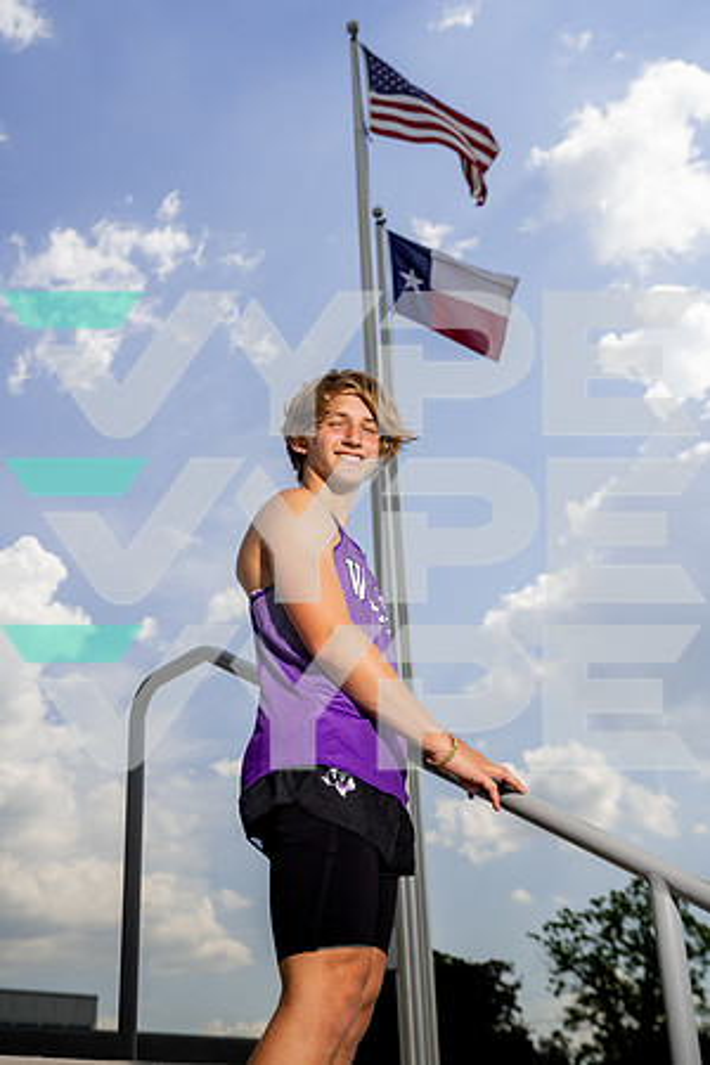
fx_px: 1302
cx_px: 355
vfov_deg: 44.5
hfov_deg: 30.5
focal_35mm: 44
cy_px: 532
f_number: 5.6
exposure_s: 1/1600
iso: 125
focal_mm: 44
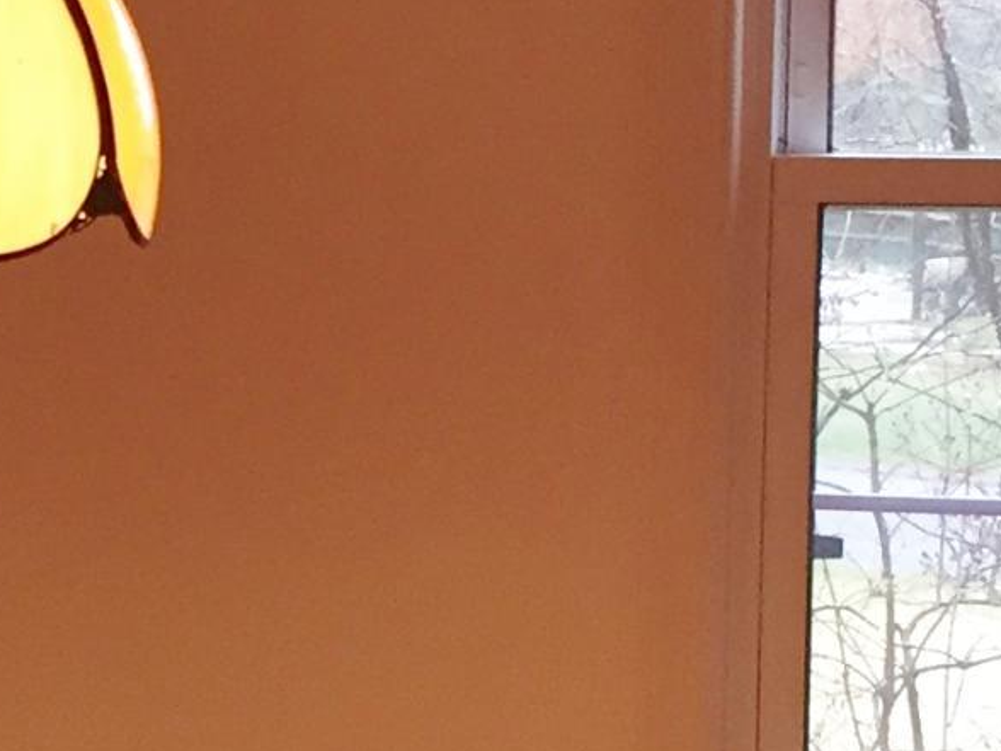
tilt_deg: -8.3
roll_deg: +0.1
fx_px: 4280
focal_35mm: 148
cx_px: -87
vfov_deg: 10.0
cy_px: 645
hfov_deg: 13.1
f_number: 2.2
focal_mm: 4.15
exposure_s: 1/30
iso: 50
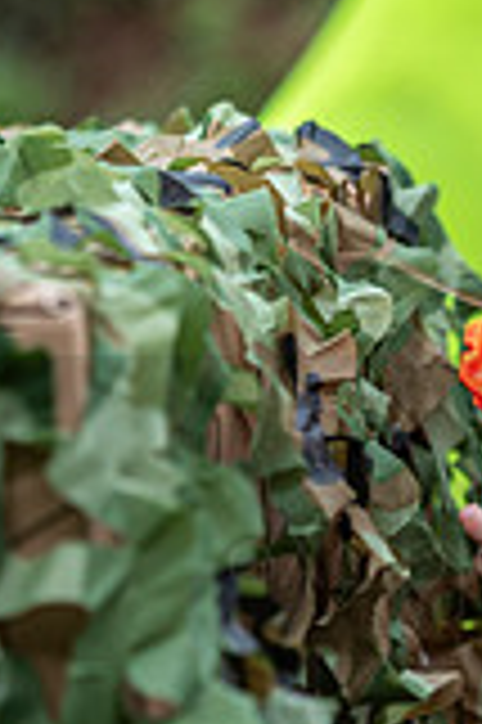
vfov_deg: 6.5
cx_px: 644
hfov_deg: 4.3
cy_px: 580
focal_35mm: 319
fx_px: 6420
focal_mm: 114
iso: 100
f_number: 2.8
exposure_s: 1/160
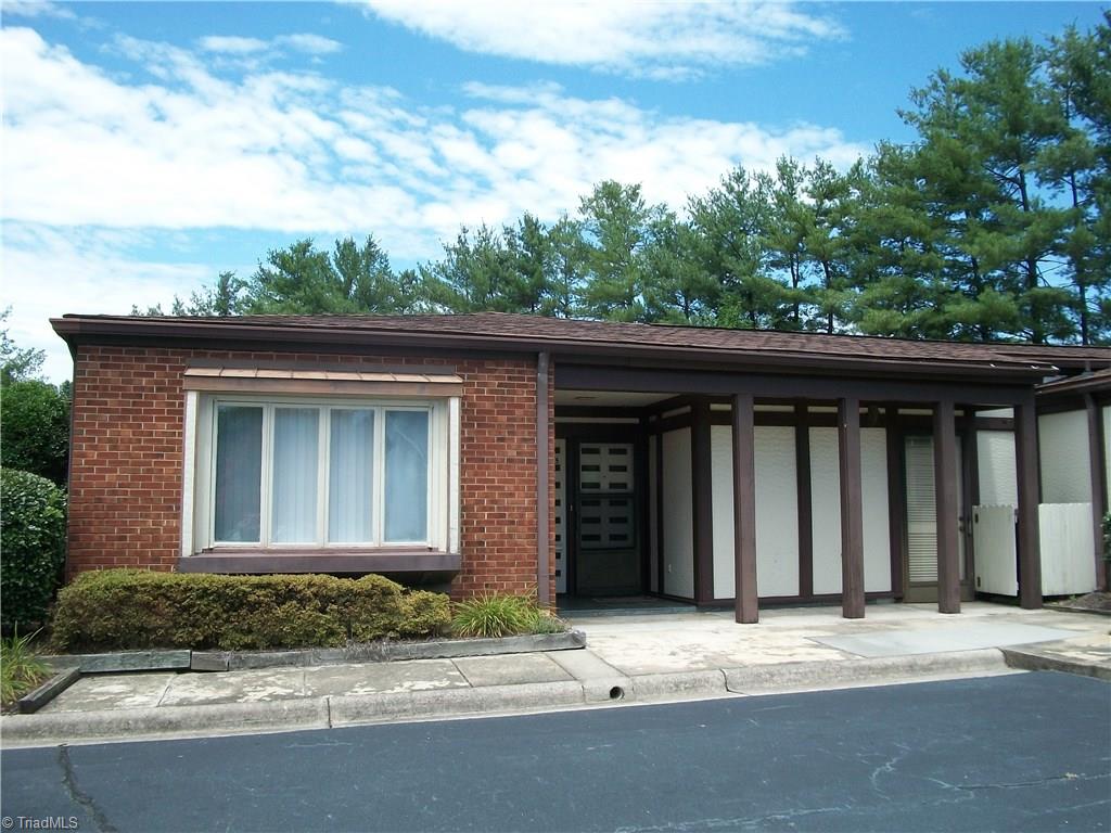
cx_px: 556
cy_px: 416
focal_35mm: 32
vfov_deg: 44.2
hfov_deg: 56.8
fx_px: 1027
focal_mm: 5.7
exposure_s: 1/200
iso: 80
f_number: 5.5
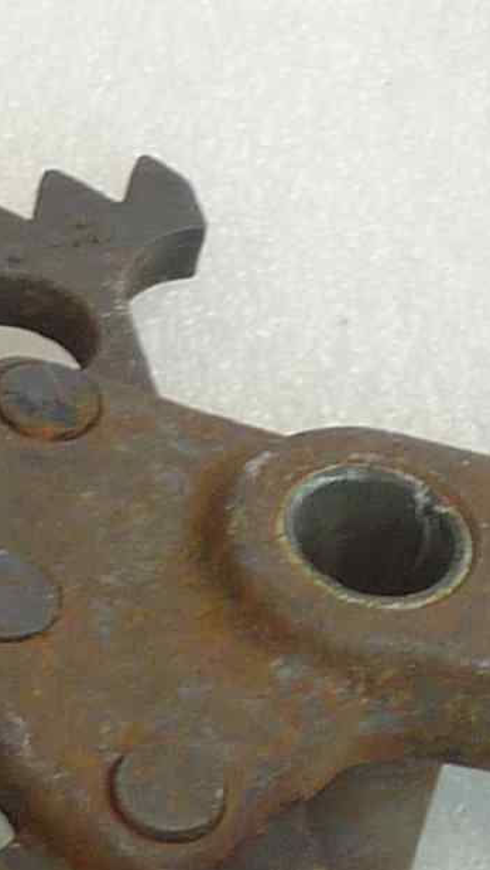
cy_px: 360
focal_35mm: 172
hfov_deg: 6.8
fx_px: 3969
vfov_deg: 12.5
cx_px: 1014
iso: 80
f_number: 3.3
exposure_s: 1/15
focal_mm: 4.4
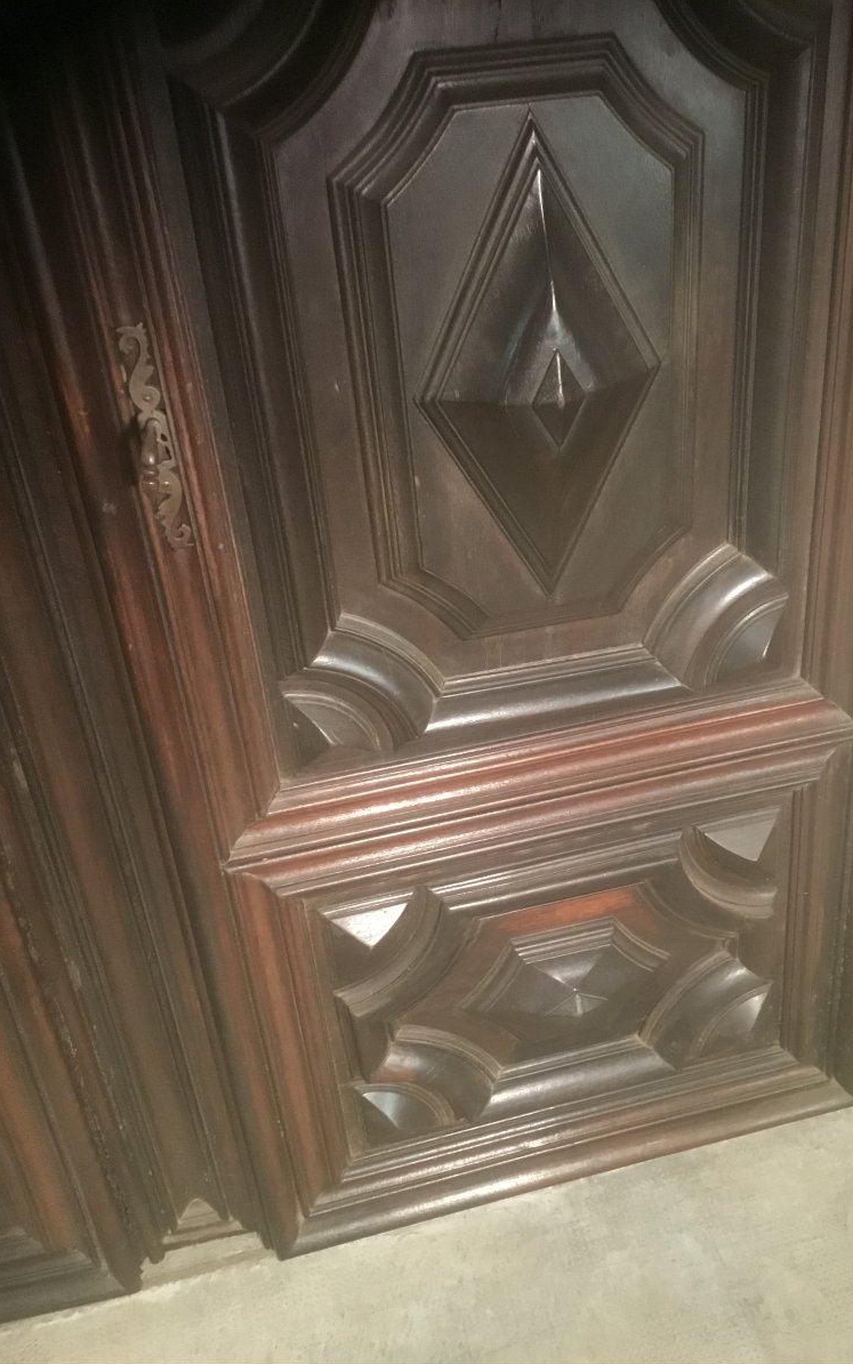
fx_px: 1227
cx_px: 483
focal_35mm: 33
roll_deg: +0.8
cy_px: 683
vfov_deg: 58.1
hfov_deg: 38.3
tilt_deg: -40.4
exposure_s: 1/17
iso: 200
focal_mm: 3.3
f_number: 2.4
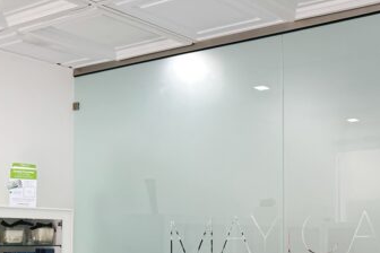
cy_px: 234
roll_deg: +0.3
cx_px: 366
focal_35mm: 57
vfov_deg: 23.1
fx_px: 602
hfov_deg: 32.6
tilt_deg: +0.1
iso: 320
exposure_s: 1/60
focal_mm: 6.86
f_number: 1.78
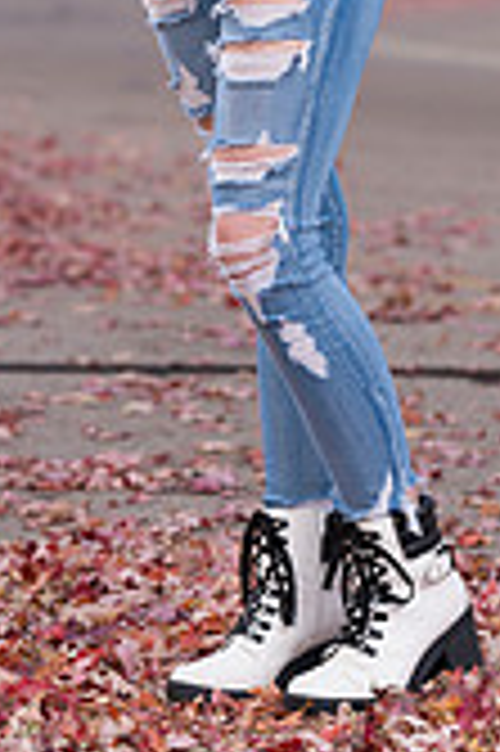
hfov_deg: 4.6
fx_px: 6200
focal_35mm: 297
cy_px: -189
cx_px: 180
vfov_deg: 6.9
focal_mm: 110
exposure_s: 1/250
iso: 100
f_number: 4.5
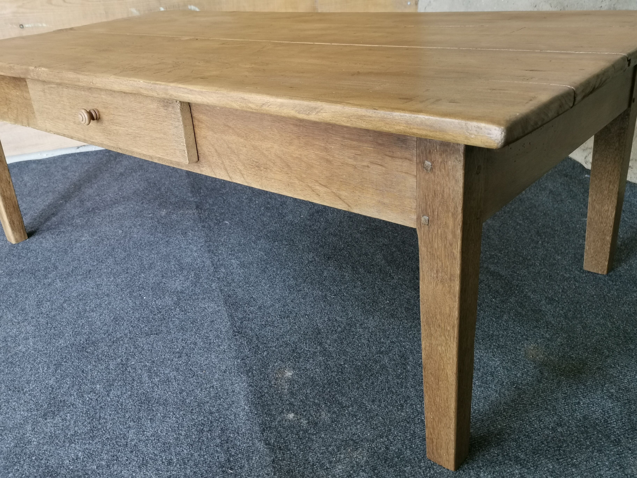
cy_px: 239
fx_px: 570
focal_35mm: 31
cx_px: 318
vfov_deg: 45.4
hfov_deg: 58.4
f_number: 1.8
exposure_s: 1/50
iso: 125
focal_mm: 5.58
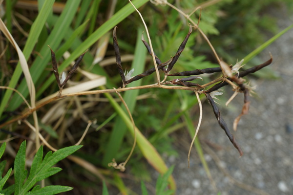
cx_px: 146
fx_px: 366
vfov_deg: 29.8
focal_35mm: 45
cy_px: 98
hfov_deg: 43.6
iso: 100
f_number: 7.1
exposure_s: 1/100
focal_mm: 30
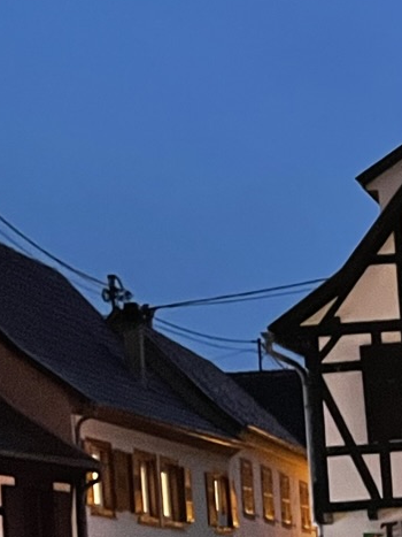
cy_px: 526
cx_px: 869
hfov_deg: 11.4
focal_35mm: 114
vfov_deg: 16.9
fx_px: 1766
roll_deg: +5.4
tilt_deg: +3.6
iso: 800
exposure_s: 1/25
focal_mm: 4.2
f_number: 1.6
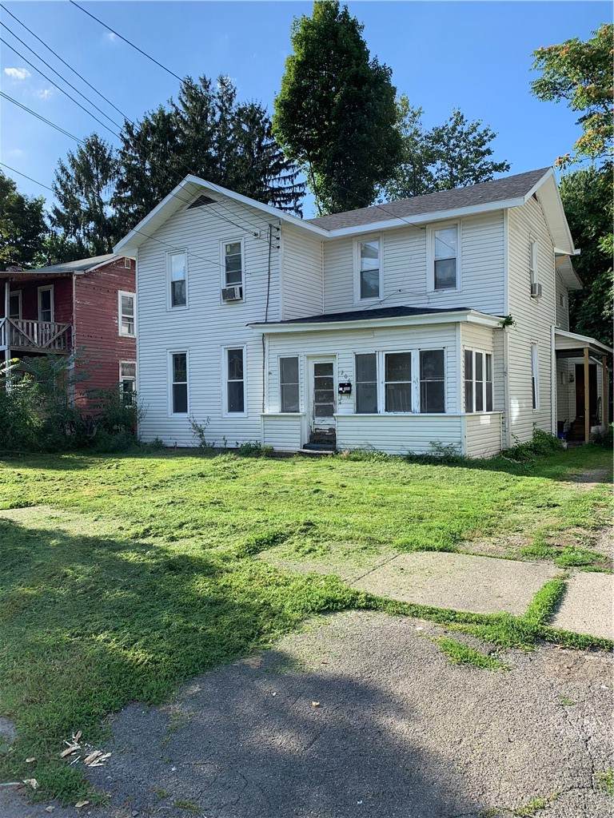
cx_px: 307
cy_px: 409
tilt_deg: +0.6
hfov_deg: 53.1
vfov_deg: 67.3
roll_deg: +1.0
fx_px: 615
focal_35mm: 26
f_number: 1.8
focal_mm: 4.25
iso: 25
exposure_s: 1/1088
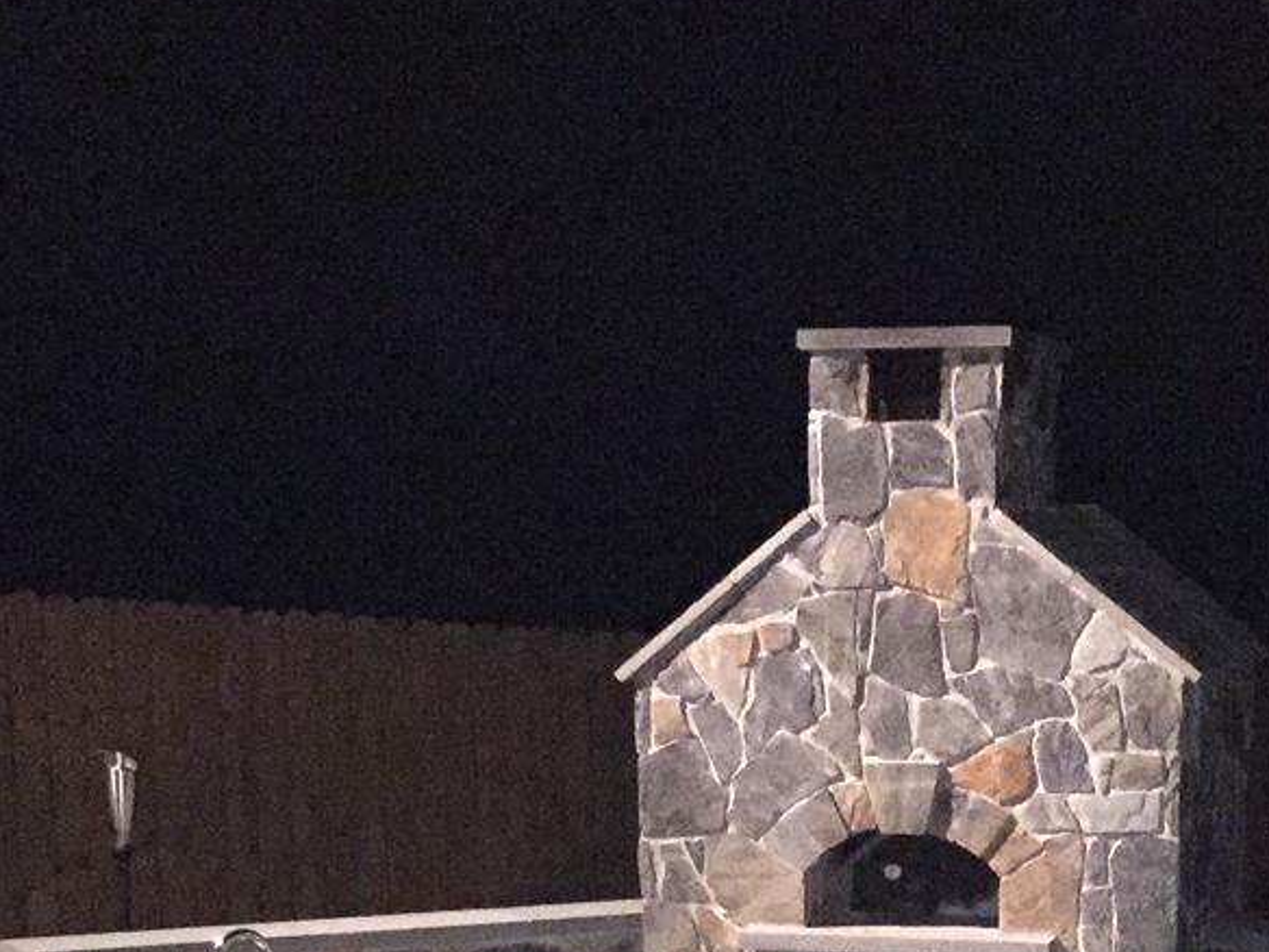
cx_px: 795
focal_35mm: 81
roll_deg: -1.1
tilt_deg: -11.9
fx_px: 2969
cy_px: 1161
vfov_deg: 17.3
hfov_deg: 24.1
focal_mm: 4.15
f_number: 2.2
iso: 1600
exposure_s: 1/16
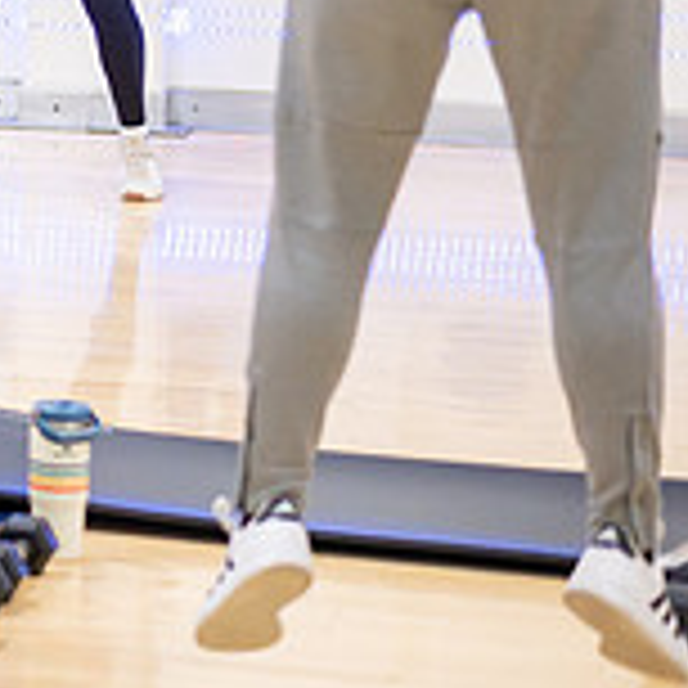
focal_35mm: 166
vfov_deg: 10.5
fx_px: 3733
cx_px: -544
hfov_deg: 10.0
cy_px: 92
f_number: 1.8
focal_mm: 50
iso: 5000
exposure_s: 1/500
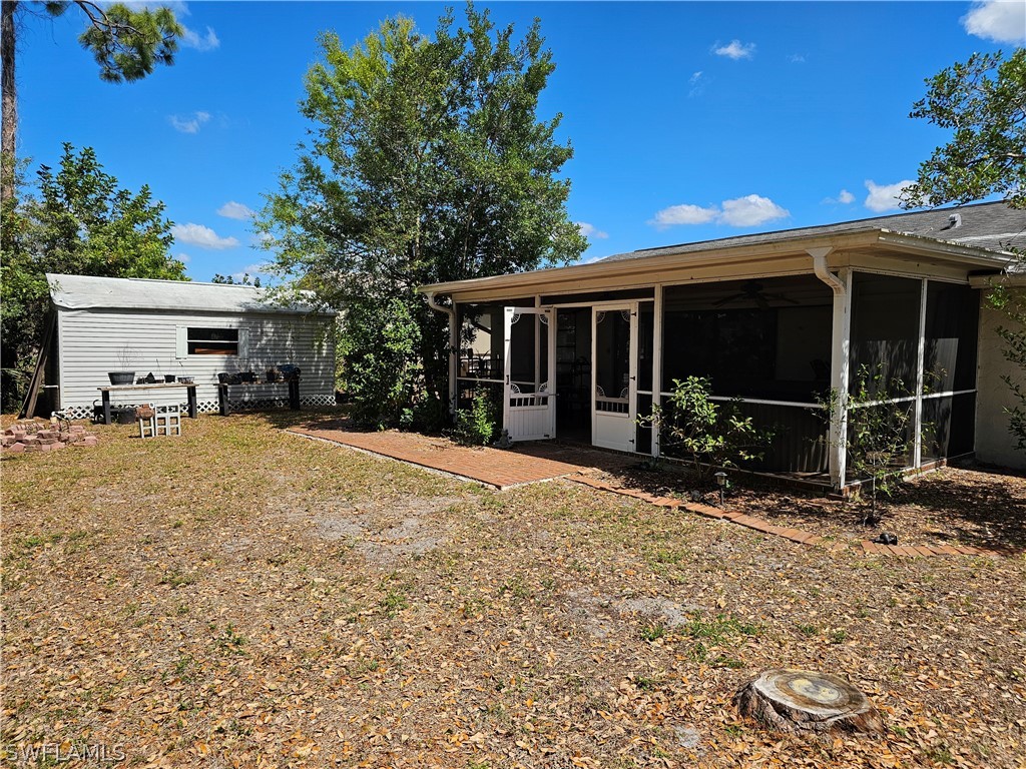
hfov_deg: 73.9
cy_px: 384
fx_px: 682
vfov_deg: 58.9
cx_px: 513
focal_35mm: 23
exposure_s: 1/2000
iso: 25
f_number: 1.7
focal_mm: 6.3
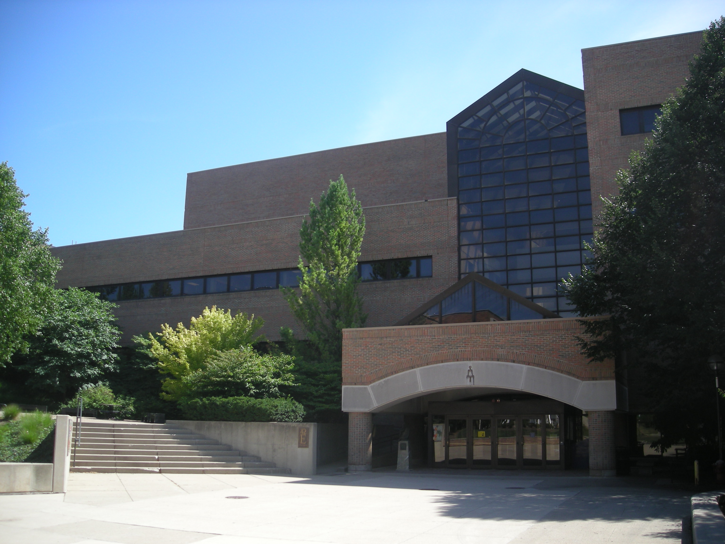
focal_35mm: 35
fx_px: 733
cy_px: 272
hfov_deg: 52.6
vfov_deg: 40.7
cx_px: 362
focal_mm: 5.7
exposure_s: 1/413
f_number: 2.8
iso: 50
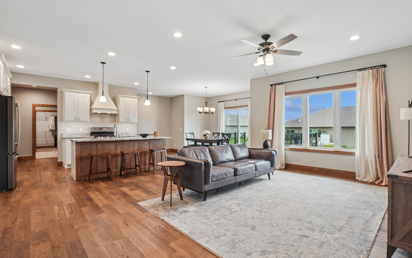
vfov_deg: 68.0
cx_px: 211
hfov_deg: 94.3
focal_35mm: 17
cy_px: 129
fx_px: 191
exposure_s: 1/40
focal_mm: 16
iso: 800
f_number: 10
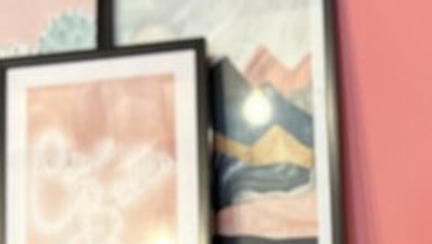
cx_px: 313
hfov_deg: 19.2
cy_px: 398
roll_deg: +4.2
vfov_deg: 10.4
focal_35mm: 111
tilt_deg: -2.1
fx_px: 1272
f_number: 1.6
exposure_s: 1/50
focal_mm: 5.1
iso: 200
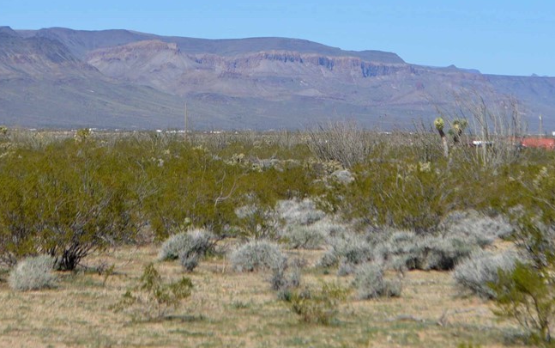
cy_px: 95
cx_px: 289
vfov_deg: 9.3
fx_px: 2131
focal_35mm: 141
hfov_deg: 14.8
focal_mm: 55
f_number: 7.1
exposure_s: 1/2000
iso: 400
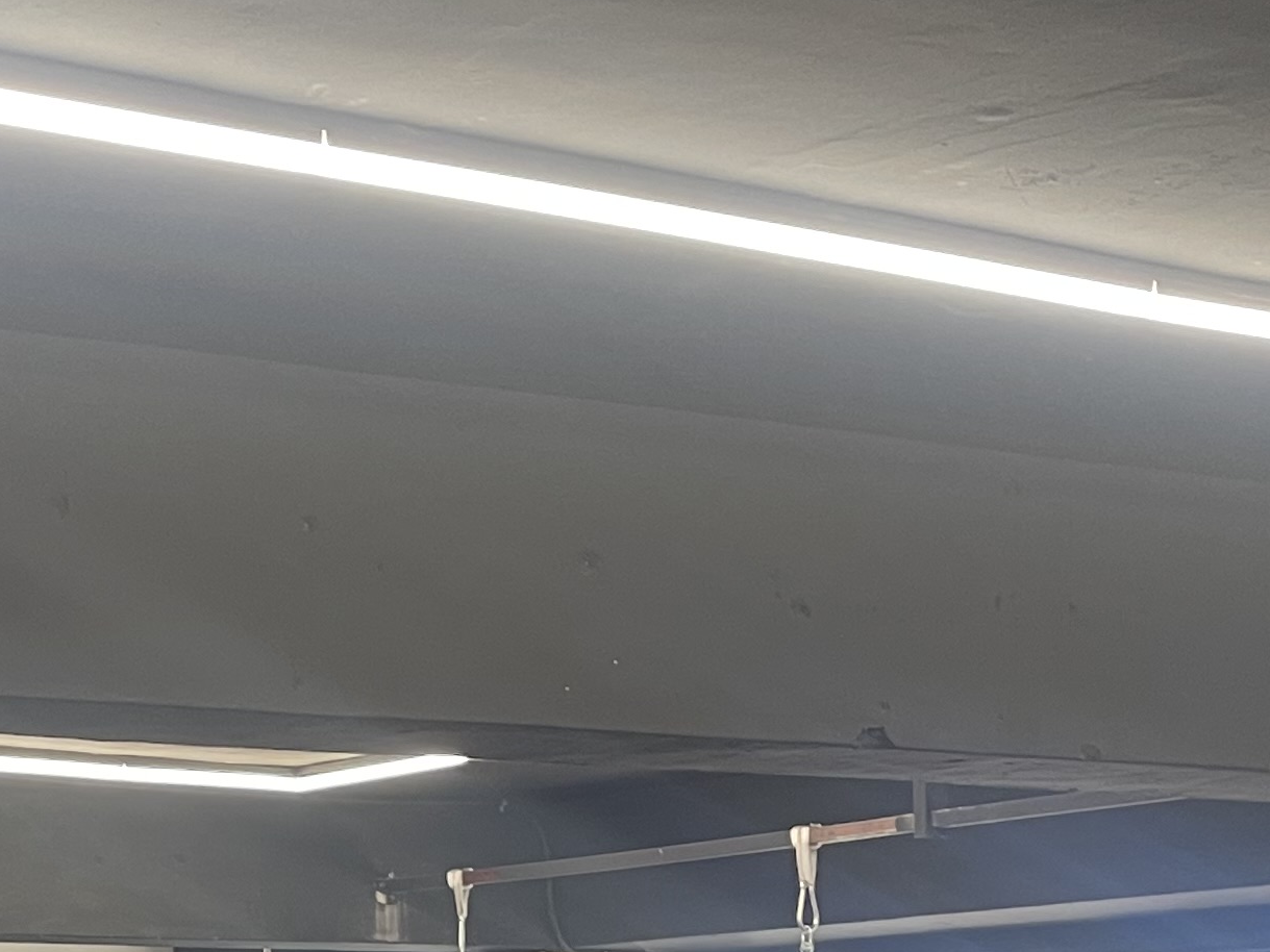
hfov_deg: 22.5
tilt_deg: -9.3
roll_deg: +0.6
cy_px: 1513
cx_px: 262
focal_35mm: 86
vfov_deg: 15.5
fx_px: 3155
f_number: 1.6
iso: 125
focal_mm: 5.1
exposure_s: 1/60
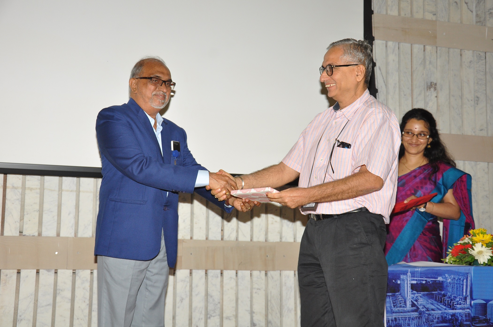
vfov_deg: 23.7
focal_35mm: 57
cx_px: 246
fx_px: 780
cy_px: 164
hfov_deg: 35.1
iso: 800
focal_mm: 38
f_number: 5.6
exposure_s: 1/125
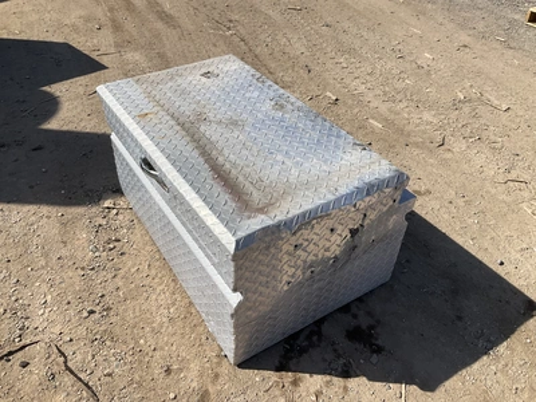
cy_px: 201
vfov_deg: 48.2
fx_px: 449
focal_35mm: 29
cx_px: 268
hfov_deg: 61.7
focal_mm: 3
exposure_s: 1/2320
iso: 25
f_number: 1.8
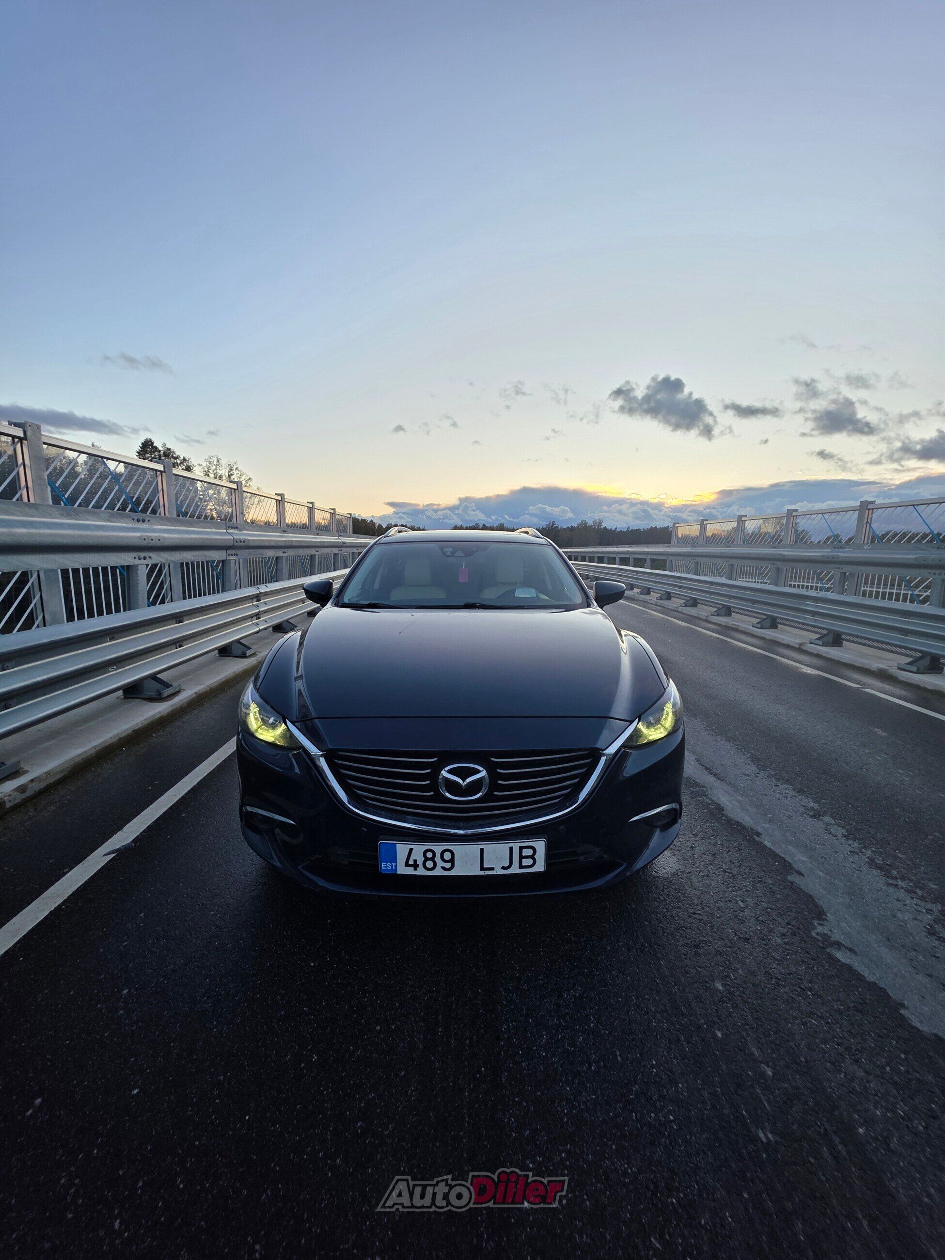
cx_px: 472
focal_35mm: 13
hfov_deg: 89.9
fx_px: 473
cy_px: 630
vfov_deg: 106.2
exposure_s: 1/273
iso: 32
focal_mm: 2.2
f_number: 1.9
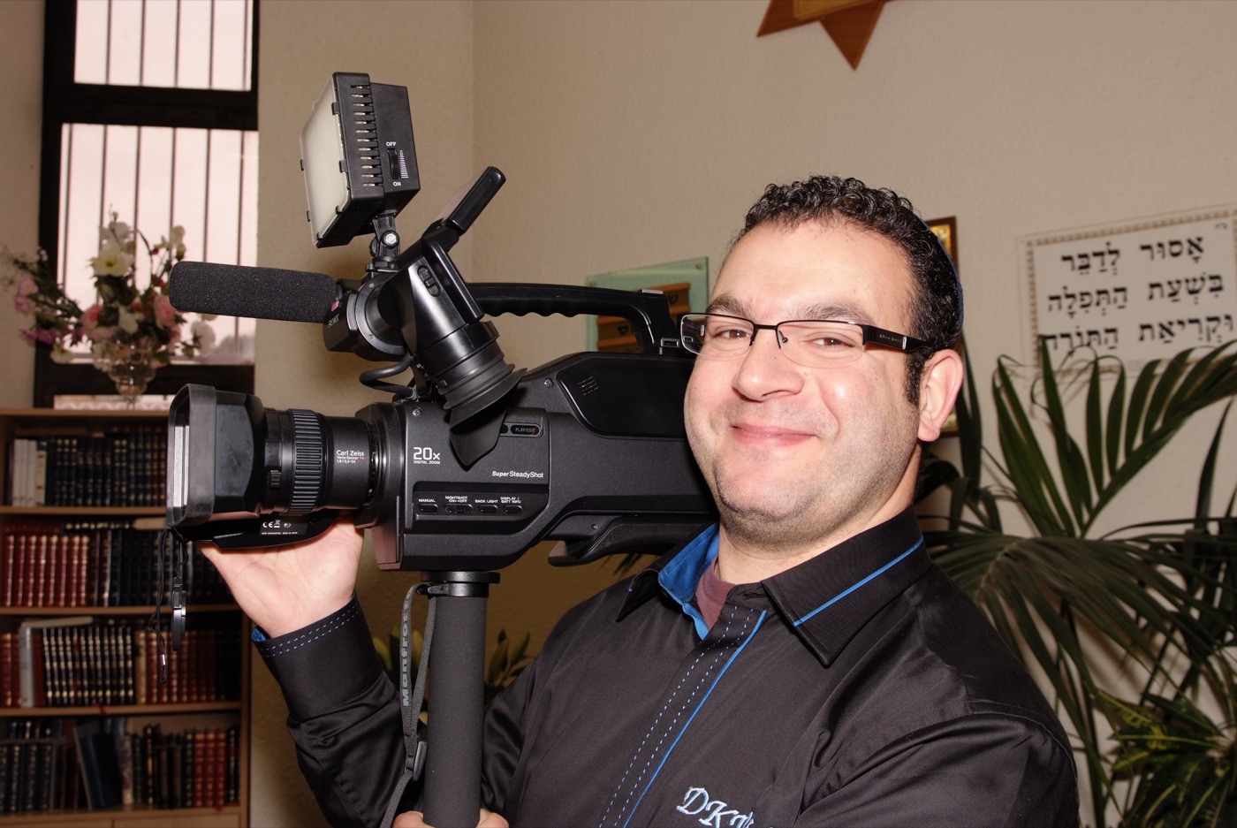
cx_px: 618
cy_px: 414
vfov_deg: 34.3
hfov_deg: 49.5
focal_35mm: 39
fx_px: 1342
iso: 160
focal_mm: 26
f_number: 5.6
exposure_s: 1/30
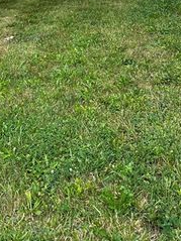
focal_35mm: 67
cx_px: 99
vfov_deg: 25.3
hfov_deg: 21.9
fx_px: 468
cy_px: -67
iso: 80
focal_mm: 6.86
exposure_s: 1/555
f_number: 1.78
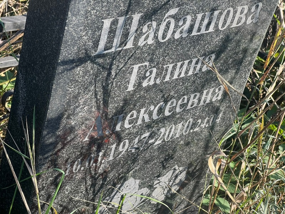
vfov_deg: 19.1
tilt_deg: -33.7
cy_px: 107
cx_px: 142
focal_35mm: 77
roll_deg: -17.6
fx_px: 634
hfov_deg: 25.3
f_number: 2.8
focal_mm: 9
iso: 32
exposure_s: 1/149
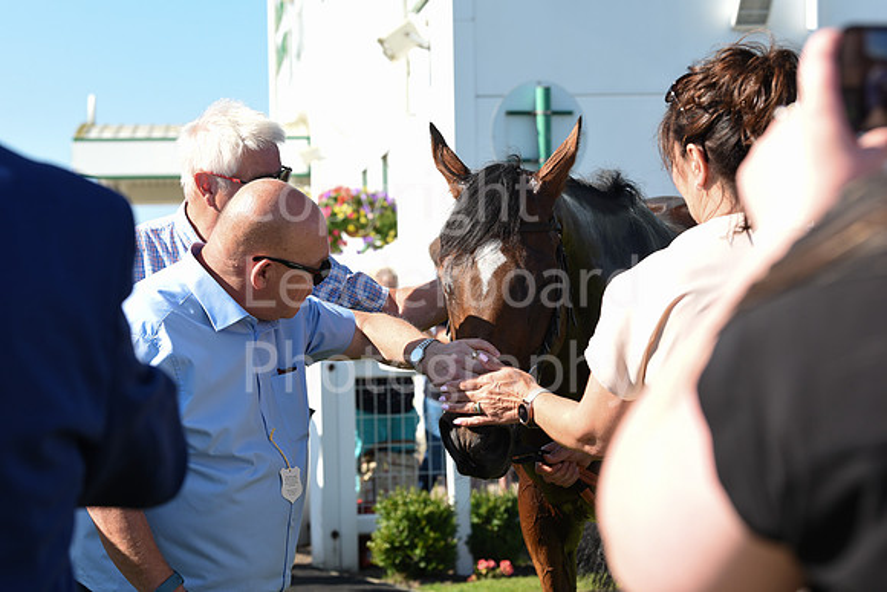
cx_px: 444
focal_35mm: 85
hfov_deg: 23.9
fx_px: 2095
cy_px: 296
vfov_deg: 16.1
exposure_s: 1/640
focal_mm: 85
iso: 400
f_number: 6.3
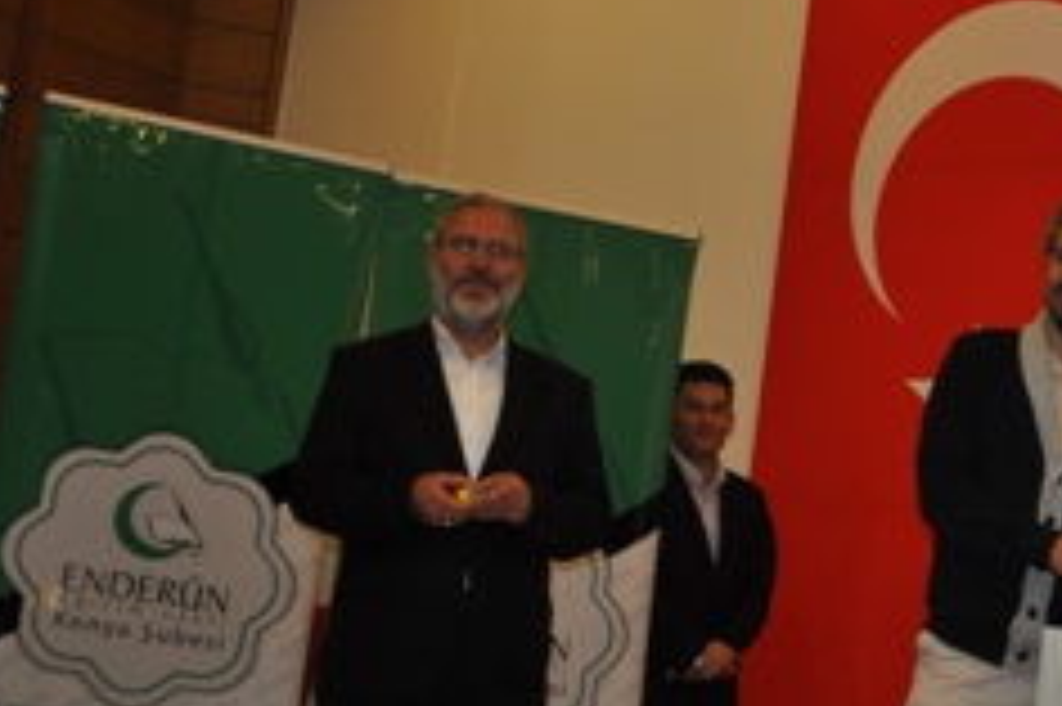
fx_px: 2683
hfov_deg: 22.0
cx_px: 886
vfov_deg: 15.0
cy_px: 454
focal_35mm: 91
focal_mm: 32
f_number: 4.8
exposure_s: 1/60
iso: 800
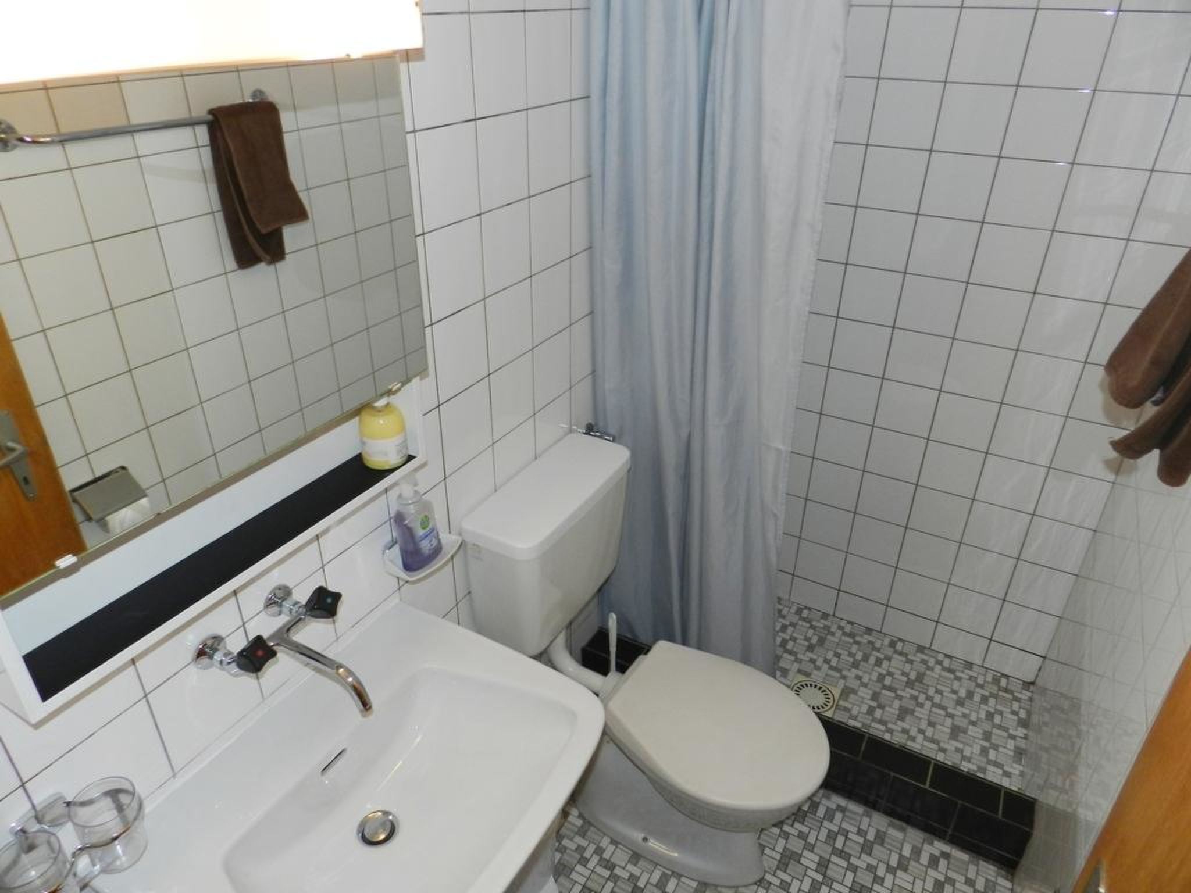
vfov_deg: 58.9
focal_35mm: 23
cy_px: 446
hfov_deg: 73.9
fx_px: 791
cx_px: 596
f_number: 3.4
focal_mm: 4
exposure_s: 1/30
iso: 200
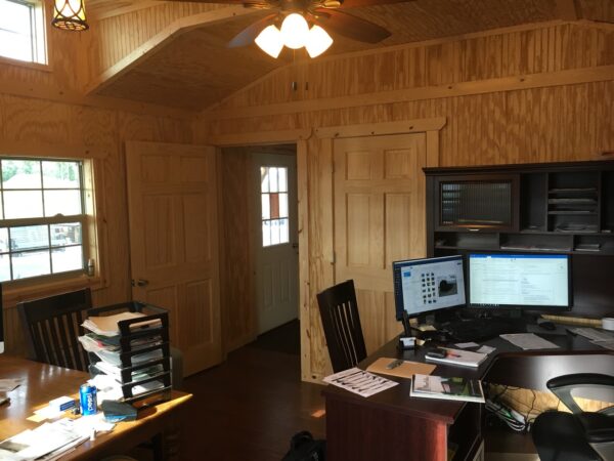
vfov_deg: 48.2
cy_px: 230
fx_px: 514
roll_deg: -0.1
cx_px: 307
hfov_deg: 61.7
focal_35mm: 29
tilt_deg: -5.4
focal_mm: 4.15
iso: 40
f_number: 2.2
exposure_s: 1/30
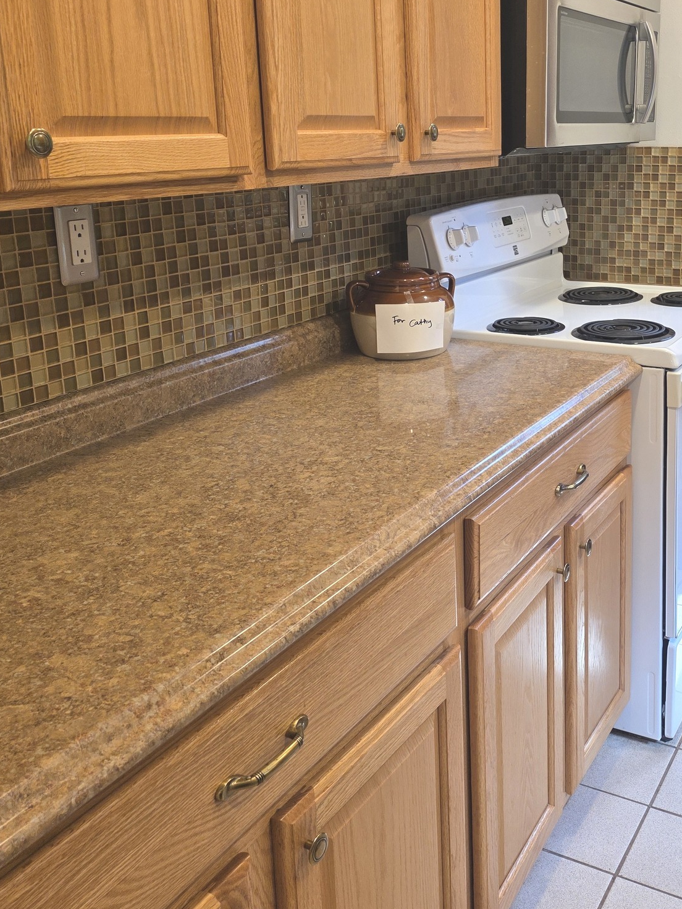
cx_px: 518
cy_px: 319
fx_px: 946
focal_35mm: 36
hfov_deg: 38.6
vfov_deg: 50.6
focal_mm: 6.3
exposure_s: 1/120
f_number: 1.7
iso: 80
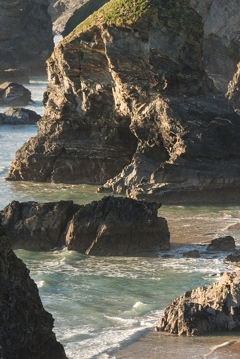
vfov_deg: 9.5
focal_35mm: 215
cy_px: 360
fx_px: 2146
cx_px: 166
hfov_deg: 6.4
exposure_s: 1/25
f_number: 16
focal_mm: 105
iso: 100
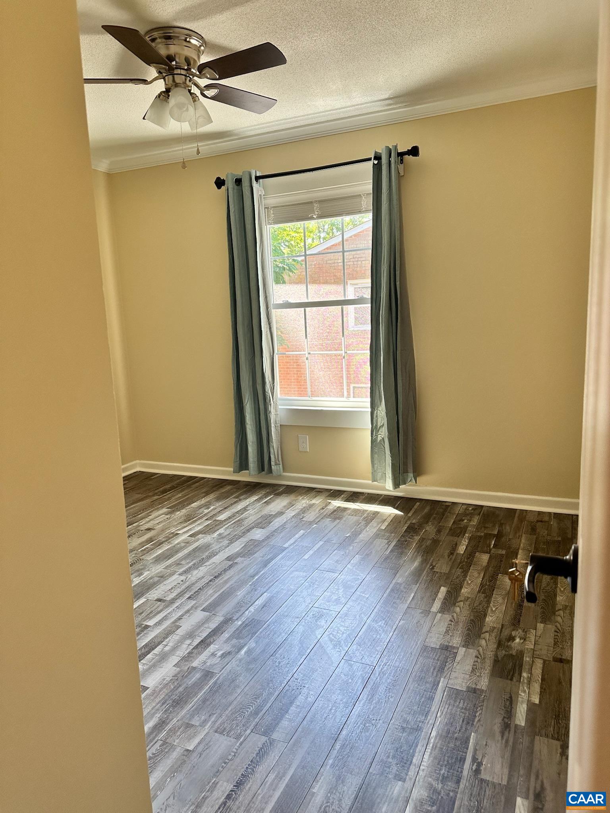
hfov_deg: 56.8
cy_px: 406
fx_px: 564
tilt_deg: -9.2
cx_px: 305
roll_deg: +1.7
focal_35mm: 24
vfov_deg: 71.6
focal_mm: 6.86
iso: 80
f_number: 1.78
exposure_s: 1/120
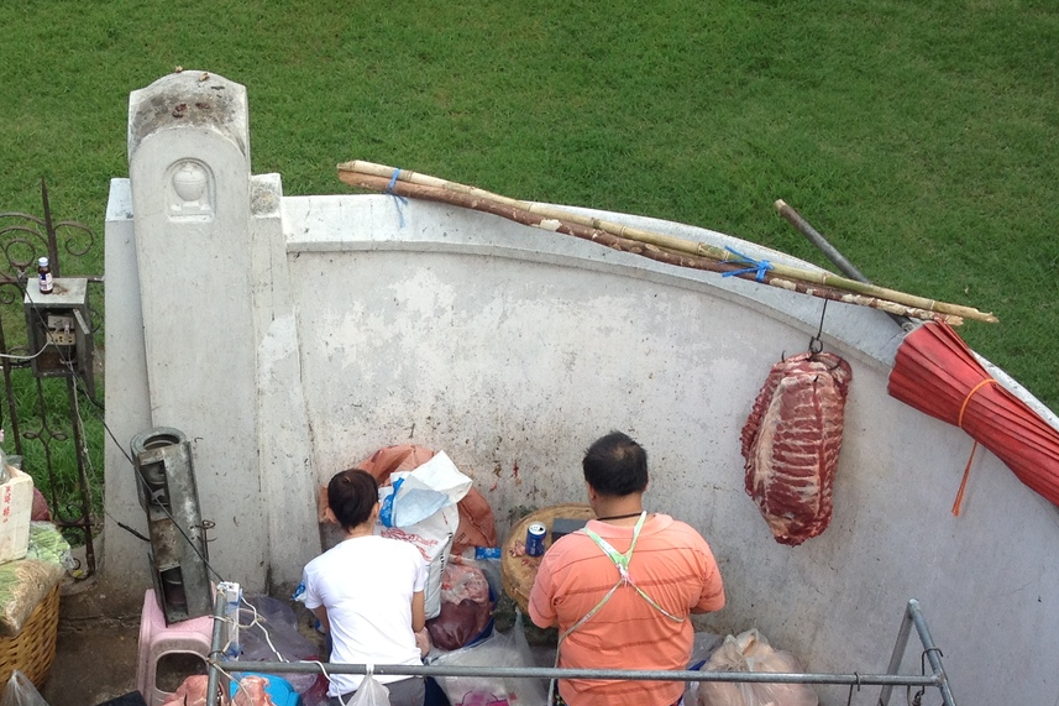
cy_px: 668
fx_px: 2000
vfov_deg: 19.5
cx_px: 309
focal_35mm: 68
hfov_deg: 29.3
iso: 64
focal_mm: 4.28
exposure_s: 1/212
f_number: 2.4
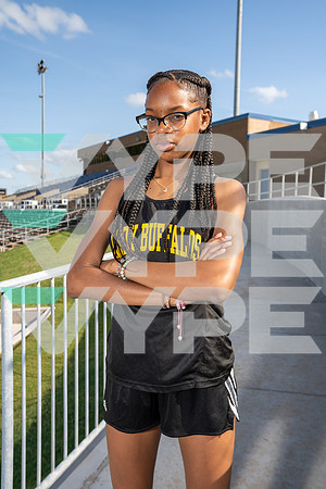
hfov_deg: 37.9
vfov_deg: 54.4
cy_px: 244
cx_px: 163
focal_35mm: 35
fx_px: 475
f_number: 8
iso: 100
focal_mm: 35
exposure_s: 1/250
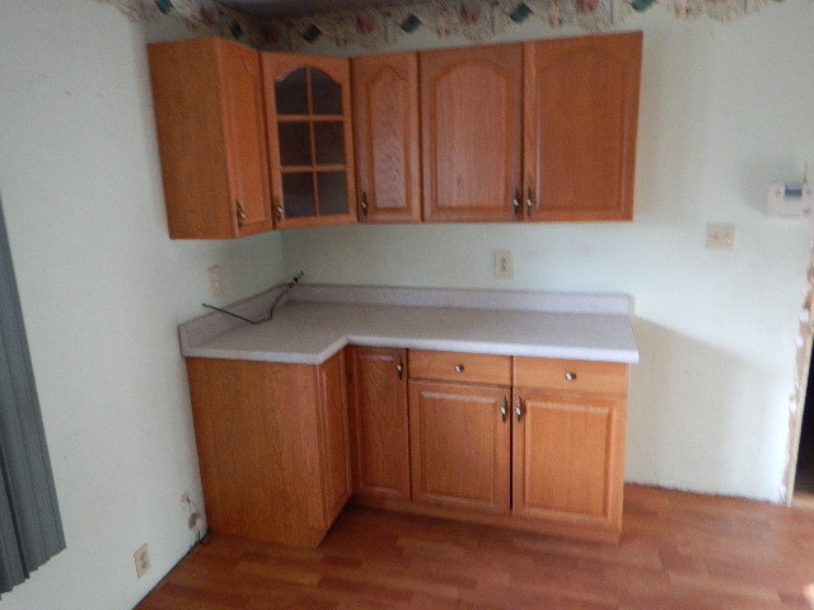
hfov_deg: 71.6
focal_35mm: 24
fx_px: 564
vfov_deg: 56.8
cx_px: 407
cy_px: 305
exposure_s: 1/30
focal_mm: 4.3
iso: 250
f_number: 2.8
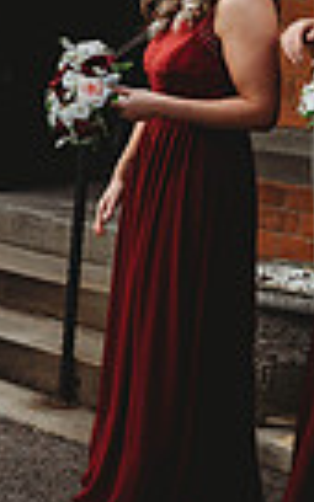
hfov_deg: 10.3
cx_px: -525
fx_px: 1424
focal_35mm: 104
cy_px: 233
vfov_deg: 20.0
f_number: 4.5
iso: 160
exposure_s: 1/800
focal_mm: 24
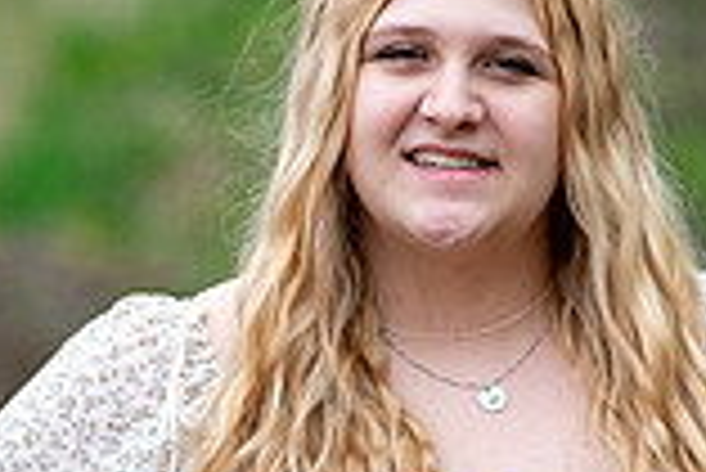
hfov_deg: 2.7
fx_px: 15193
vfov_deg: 1.8
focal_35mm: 774
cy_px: 474
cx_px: 94
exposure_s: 1/320
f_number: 2.8
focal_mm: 140
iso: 250
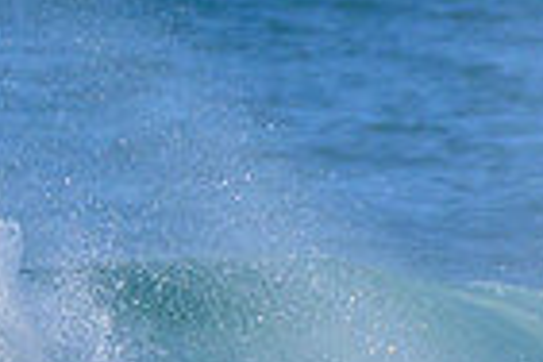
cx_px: -166
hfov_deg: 0.5
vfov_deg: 0.3
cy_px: 483
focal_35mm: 4109
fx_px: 61973
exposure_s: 1/3200
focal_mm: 1000
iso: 1800
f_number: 11
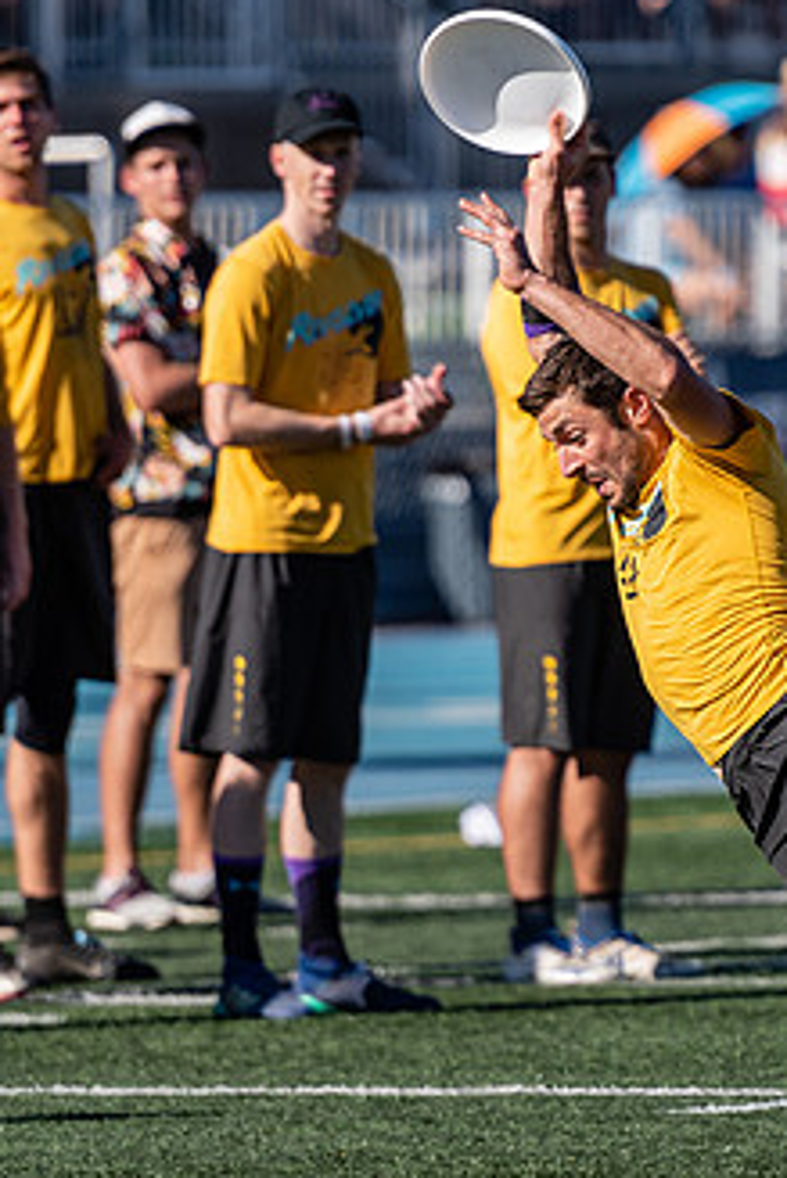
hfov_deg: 2.6
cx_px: 726
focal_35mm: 530
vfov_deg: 3.9
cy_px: 645
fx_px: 17360
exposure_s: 1/2500
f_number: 2.8
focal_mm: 200
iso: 100
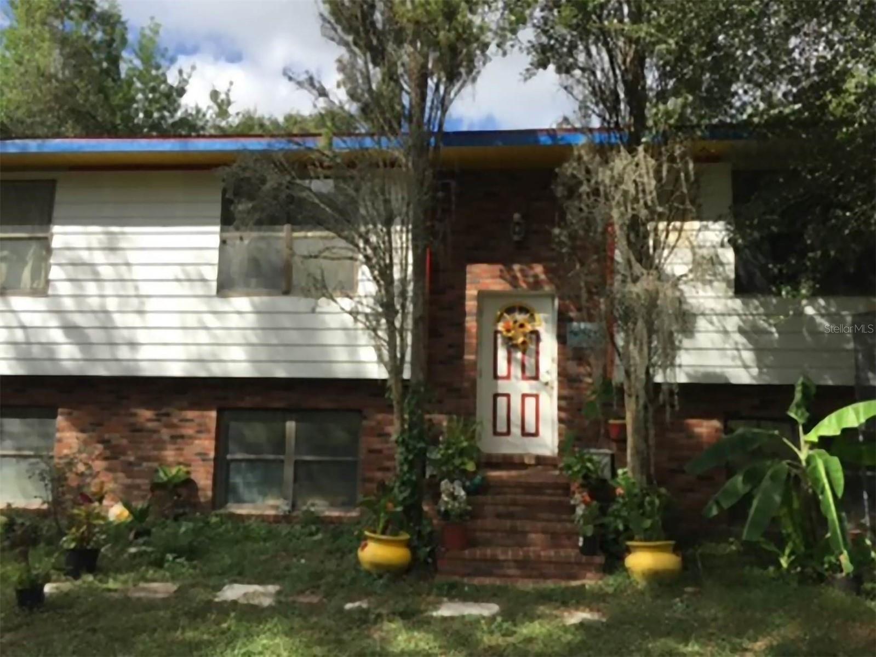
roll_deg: -2.4
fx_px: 734
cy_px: 328
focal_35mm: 29
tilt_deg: +5.7
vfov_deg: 48.2
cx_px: 438
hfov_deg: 61.7
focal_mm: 4.2
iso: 32
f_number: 2.2
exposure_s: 1/1364
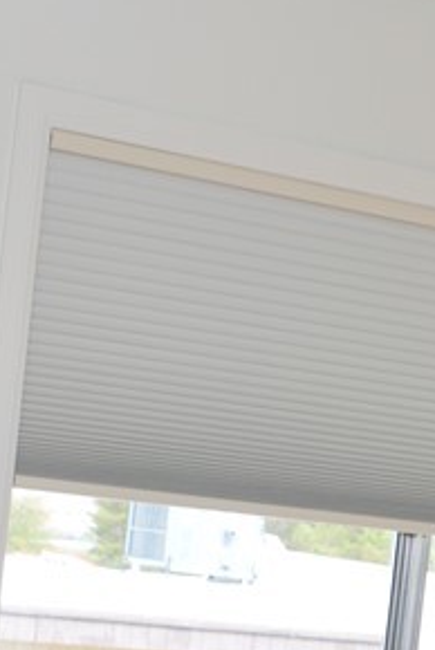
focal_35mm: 118
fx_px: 2131
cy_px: 687
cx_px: 315
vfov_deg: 16.9
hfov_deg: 11.6
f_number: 5.6
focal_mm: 21
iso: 280
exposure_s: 1/125
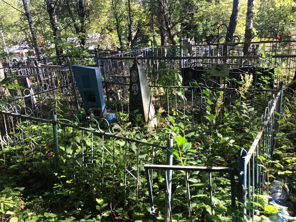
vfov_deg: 49.7
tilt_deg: -20.6
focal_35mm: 28
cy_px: 111
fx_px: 239
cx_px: 148
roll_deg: +7.2
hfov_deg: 63.4
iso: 20
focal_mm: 3.99
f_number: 1.8
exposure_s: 1/160
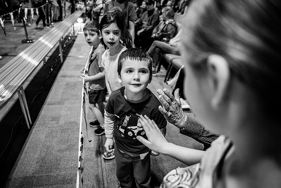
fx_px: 187
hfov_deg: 73.7
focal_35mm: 24
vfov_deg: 53.2
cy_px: 94
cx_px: 140
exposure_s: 1/320
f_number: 2.8
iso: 2500
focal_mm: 24
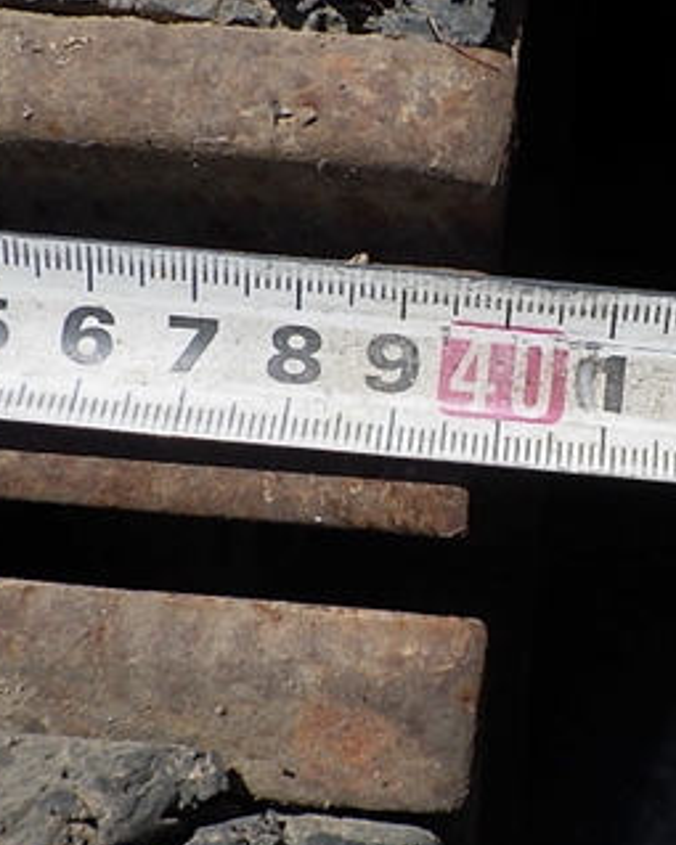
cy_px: 429
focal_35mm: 50
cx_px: 512
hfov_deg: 29.7
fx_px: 1251
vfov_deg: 37.3
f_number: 4.6
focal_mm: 6.1
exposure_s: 1/2000
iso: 250
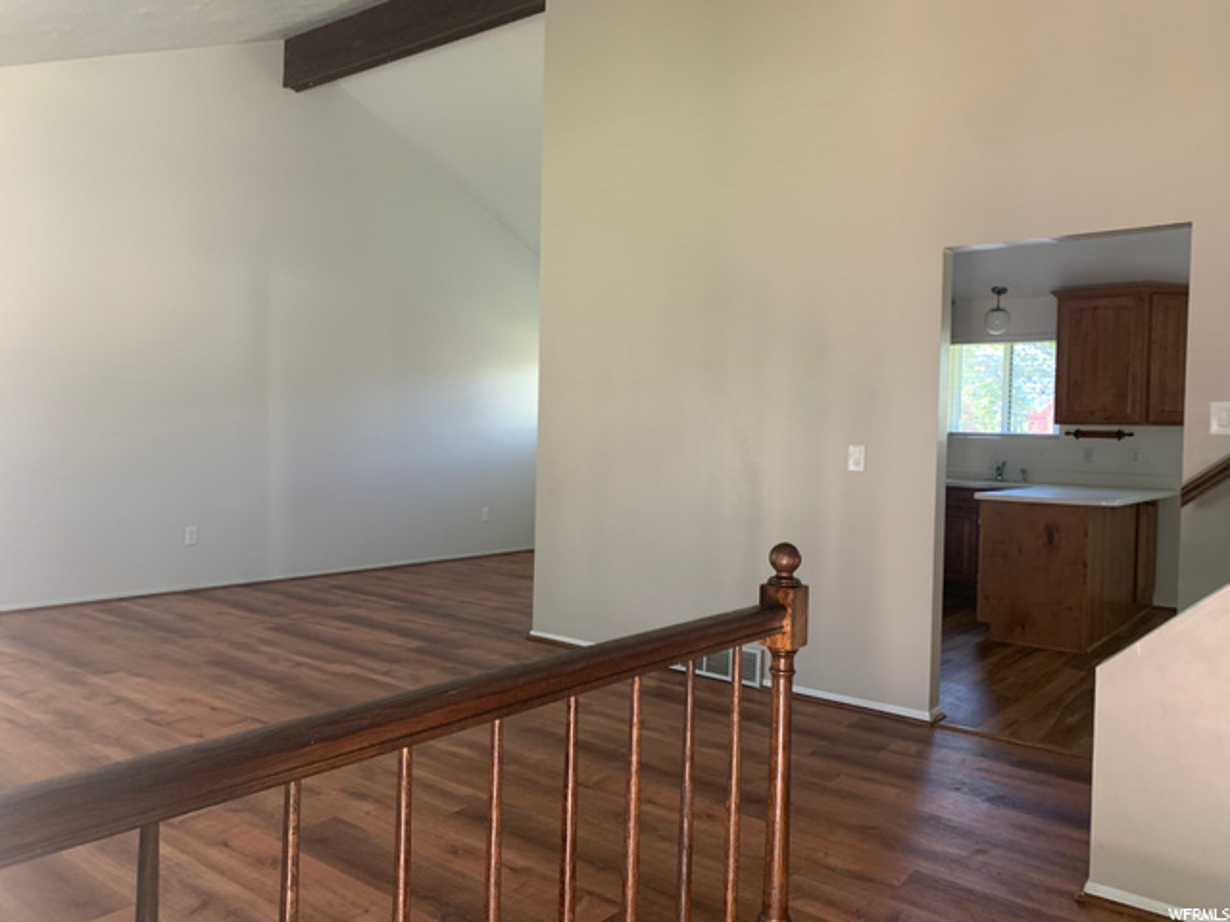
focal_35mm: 26
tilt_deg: -0.5
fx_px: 924
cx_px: 615
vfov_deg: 53.1
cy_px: 461
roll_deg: -2.4
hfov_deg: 67.3
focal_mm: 4.25
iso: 160
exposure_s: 1/60
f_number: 1.8
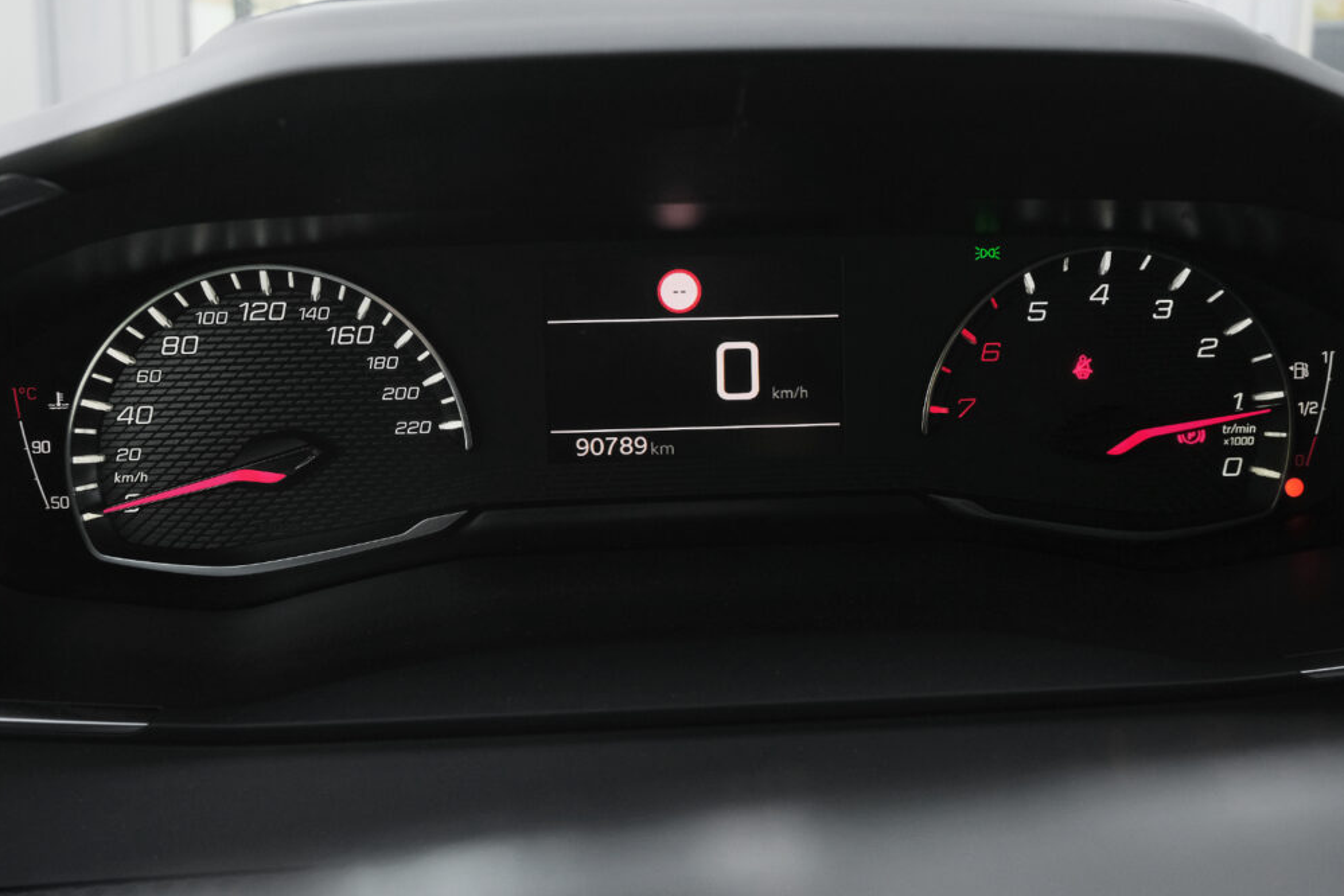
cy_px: 451
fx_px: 1531
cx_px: 685
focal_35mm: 41
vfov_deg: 32.6
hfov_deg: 47.4
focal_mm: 26.4
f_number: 9
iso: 2000
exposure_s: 1/160
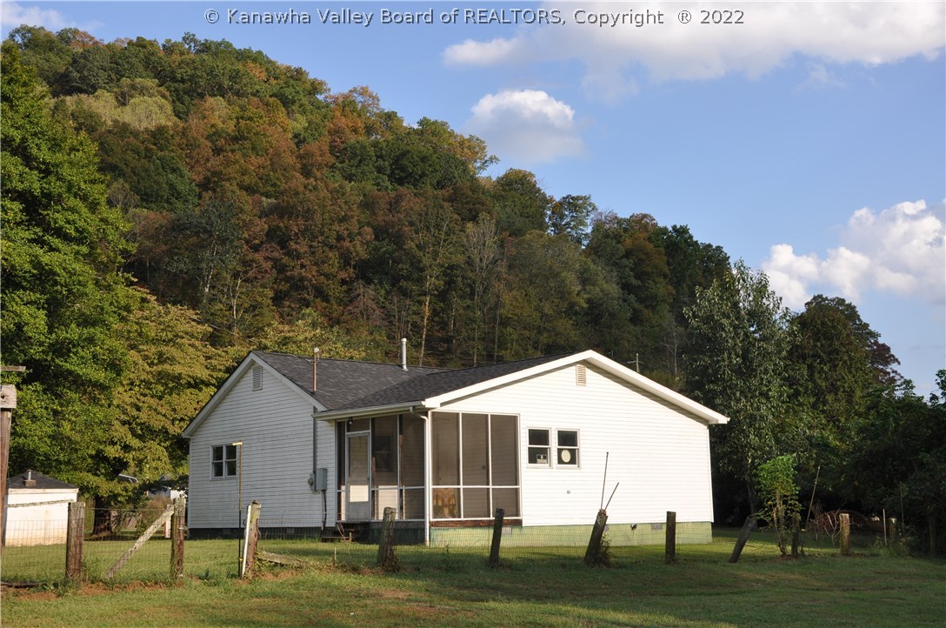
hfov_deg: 43.7
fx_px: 1181
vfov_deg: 29.8
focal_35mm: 45
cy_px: 314
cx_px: 473
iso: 200
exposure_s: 1/200
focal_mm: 30
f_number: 11
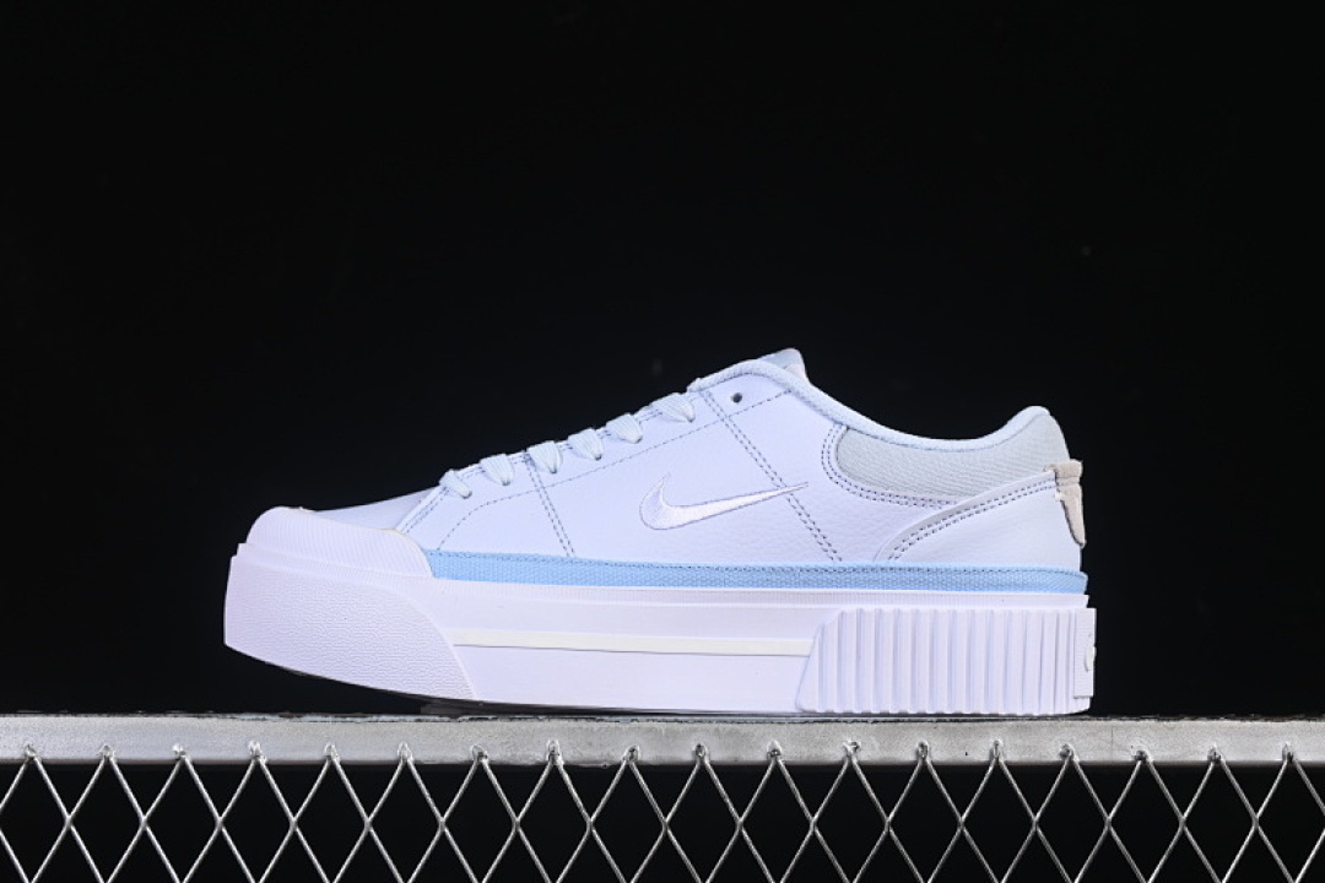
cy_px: 442
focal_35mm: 75
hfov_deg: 27.0
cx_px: 662
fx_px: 2760
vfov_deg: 18.2
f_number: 8
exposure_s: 1/80
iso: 160
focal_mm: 50
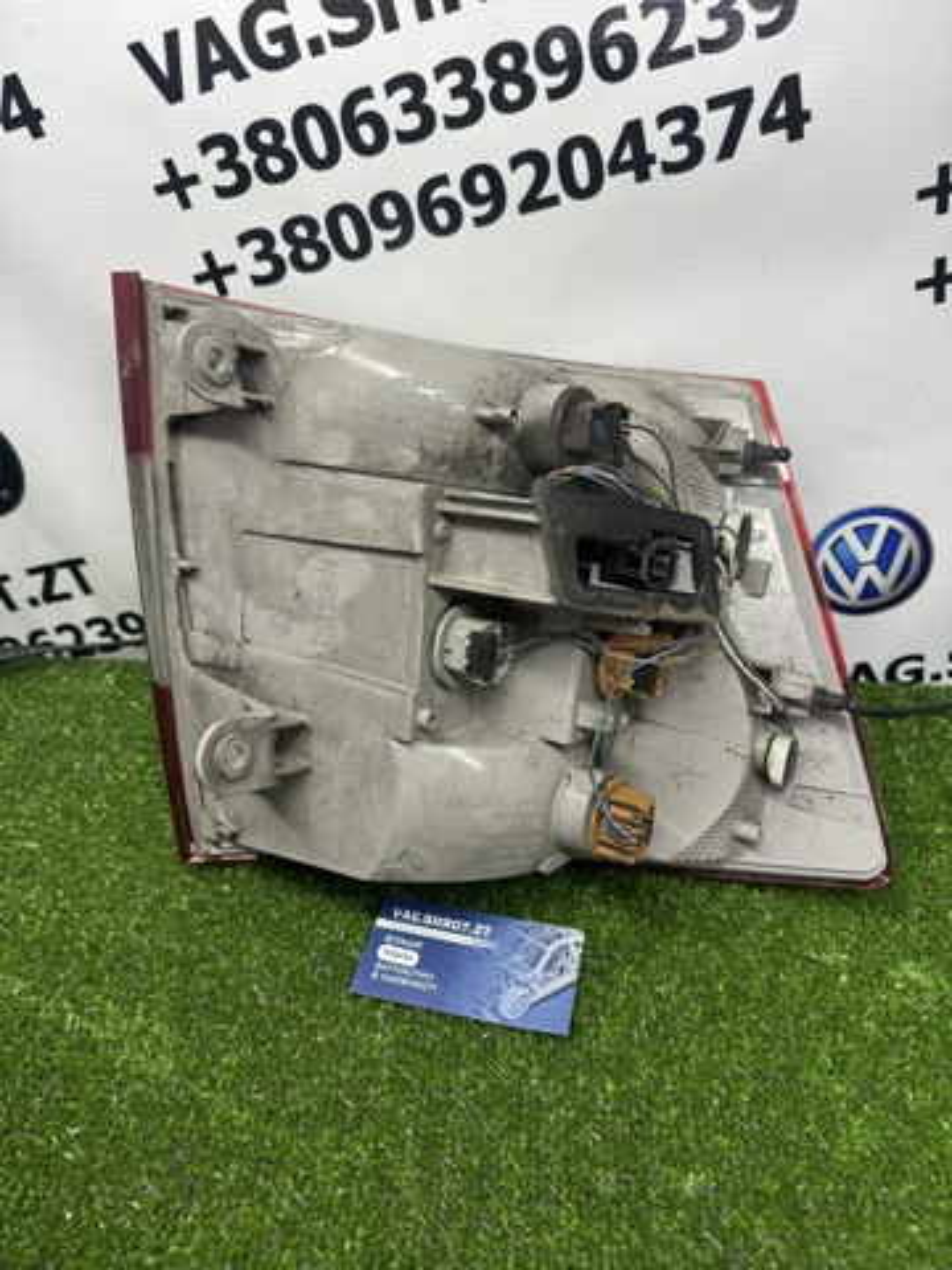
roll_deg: +0.0
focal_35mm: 24
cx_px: 476
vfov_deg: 71.6
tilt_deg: -33.6
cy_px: 635
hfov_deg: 56.8
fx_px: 880
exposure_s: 1/121
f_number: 1.78
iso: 64
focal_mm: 6.76
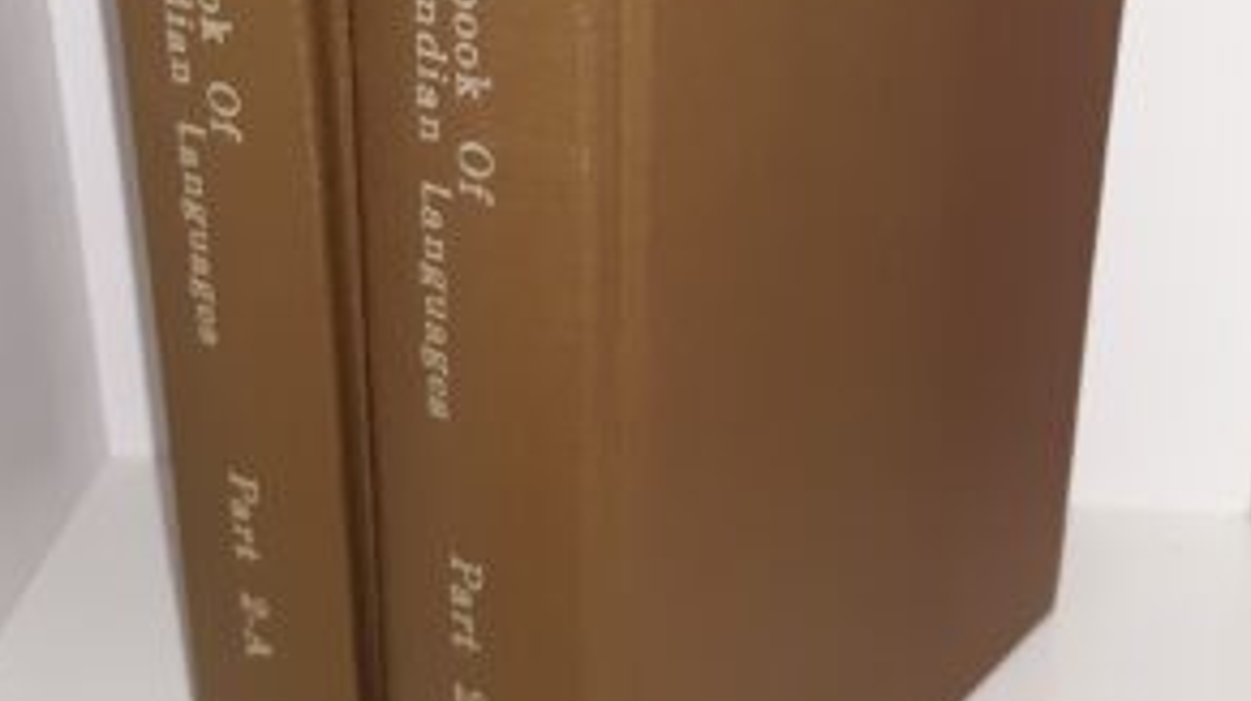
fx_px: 2088
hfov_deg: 33.3
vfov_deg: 19.0
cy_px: 219
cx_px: 580
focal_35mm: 63
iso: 64
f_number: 1.7
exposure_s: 1/120
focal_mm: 3.7
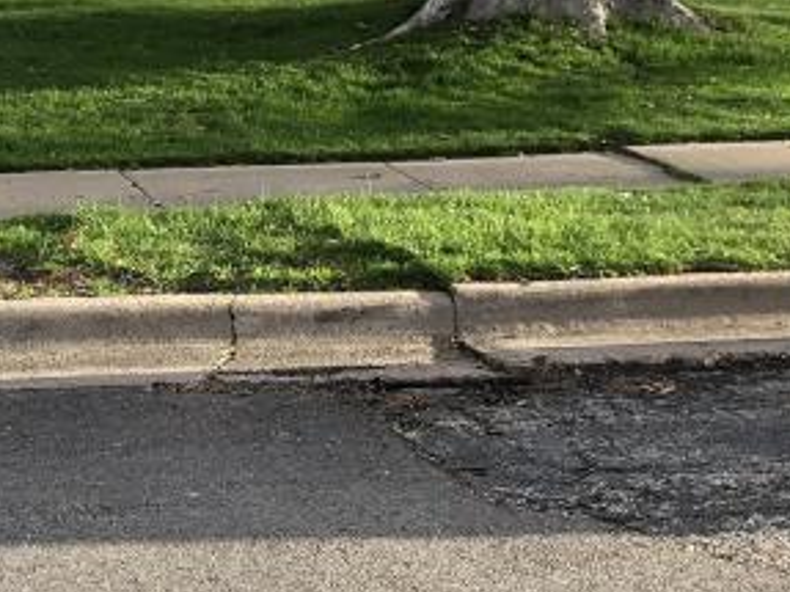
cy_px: 129
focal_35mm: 100
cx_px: -11
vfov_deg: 14.7
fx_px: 2281
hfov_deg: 19.1
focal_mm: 3.99
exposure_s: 1/309
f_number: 1.8
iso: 20
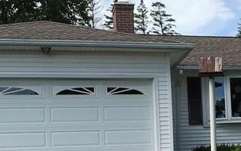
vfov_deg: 13.4
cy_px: 136
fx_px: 637
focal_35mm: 97
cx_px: 280
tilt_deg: +2.7
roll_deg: +4.7
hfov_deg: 20.2
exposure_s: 1/1953
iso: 20
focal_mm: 3.99
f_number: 1.8
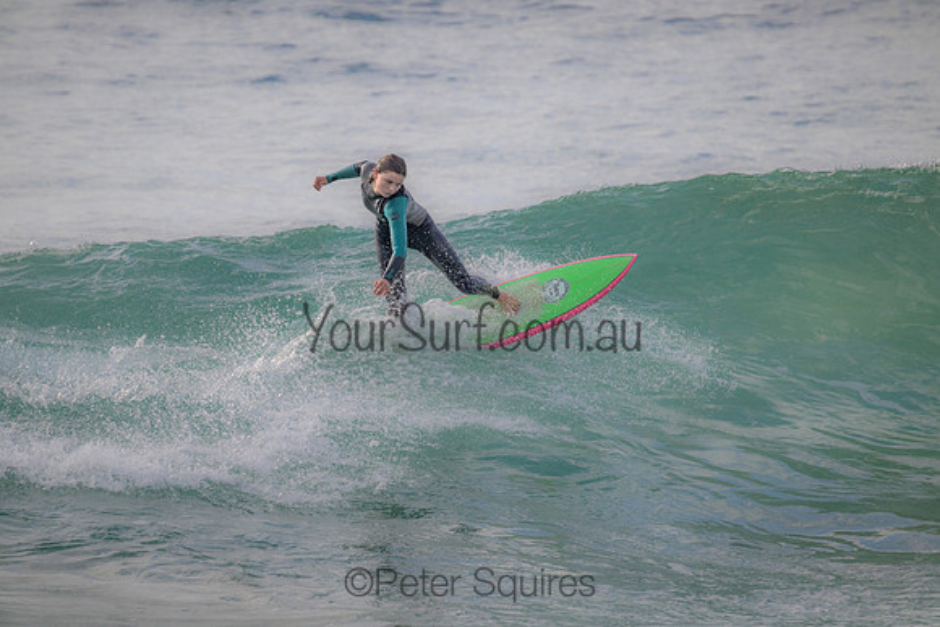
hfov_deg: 2.9
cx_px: 470
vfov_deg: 1.9
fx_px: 18804
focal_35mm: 720
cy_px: 314
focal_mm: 720
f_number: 11
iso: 1100
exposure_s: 1/1600
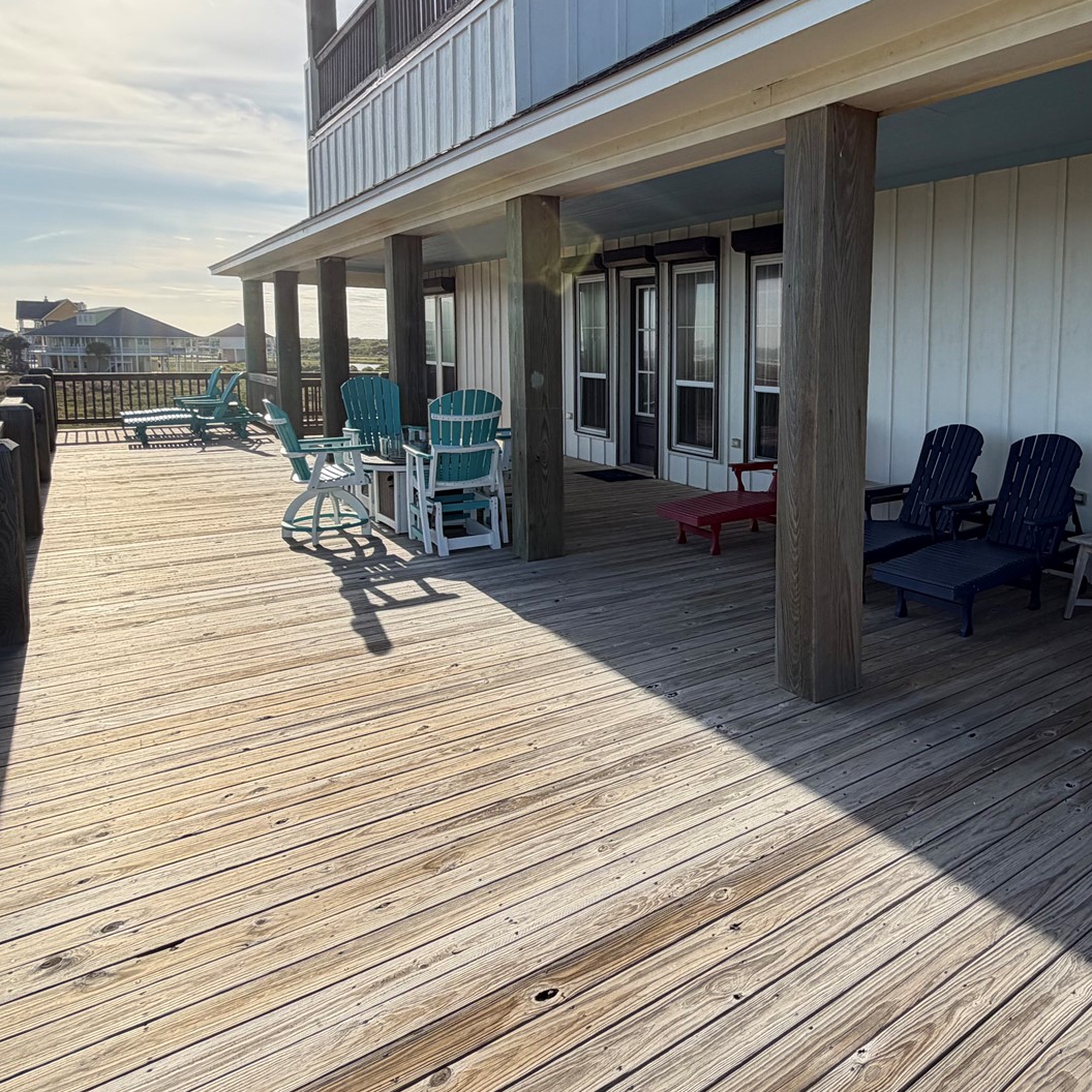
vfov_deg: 64.3
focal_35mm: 24
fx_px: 857
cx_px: 793
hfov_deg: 62.0
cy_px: 427
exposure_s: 1/809
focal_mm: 2.22
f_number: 2.2
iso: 25
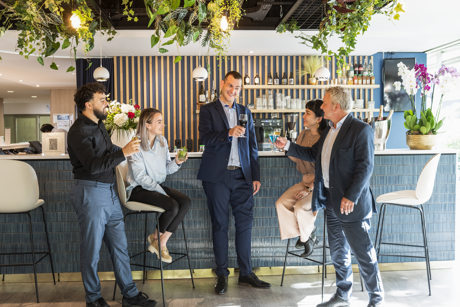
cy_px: 154
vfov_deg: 35.1
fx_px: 486
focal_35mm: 38
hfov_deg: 50.7
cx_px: 230
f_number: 7.1
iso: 640
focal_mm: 38
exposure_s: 1/15
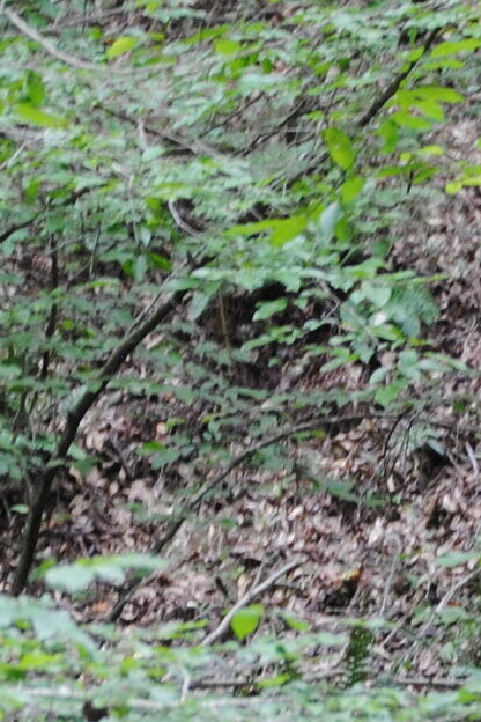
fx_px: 8146
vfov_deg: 5.1
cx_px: 464
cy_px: 321
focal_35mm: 406
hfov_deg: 3.4
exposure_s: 1/40
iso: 200
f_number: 4
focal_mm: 55
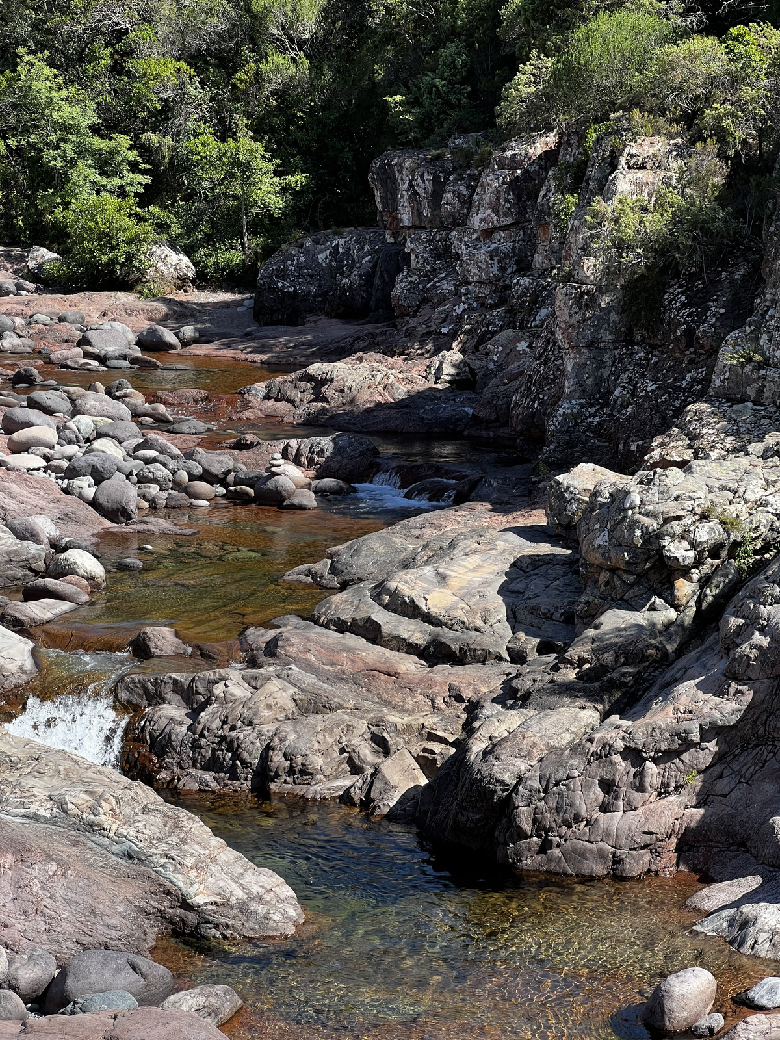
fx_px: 2313
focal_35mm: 77
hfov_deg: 19.1
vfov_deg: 25.3
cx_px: 390
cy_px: 520
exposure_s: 1/230
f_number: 2.8
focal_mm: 9
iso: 32
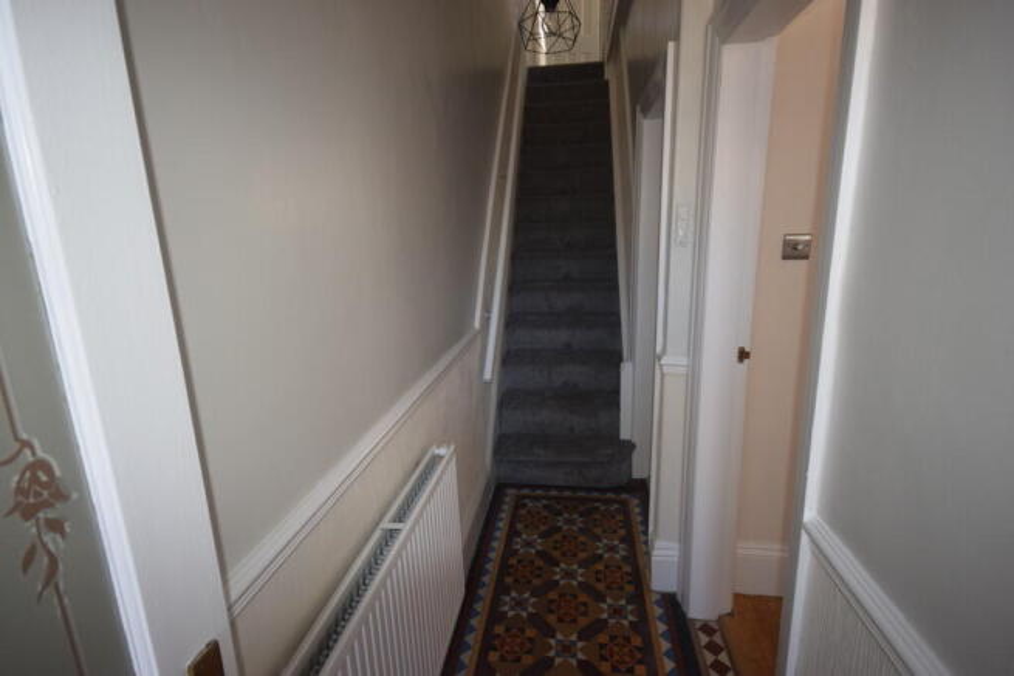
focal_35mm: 18
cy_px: 338
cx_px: 507
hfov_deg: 90.0
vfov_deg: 67.4
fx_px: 507
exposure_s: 1/100
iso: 800
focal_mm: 12
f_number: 5
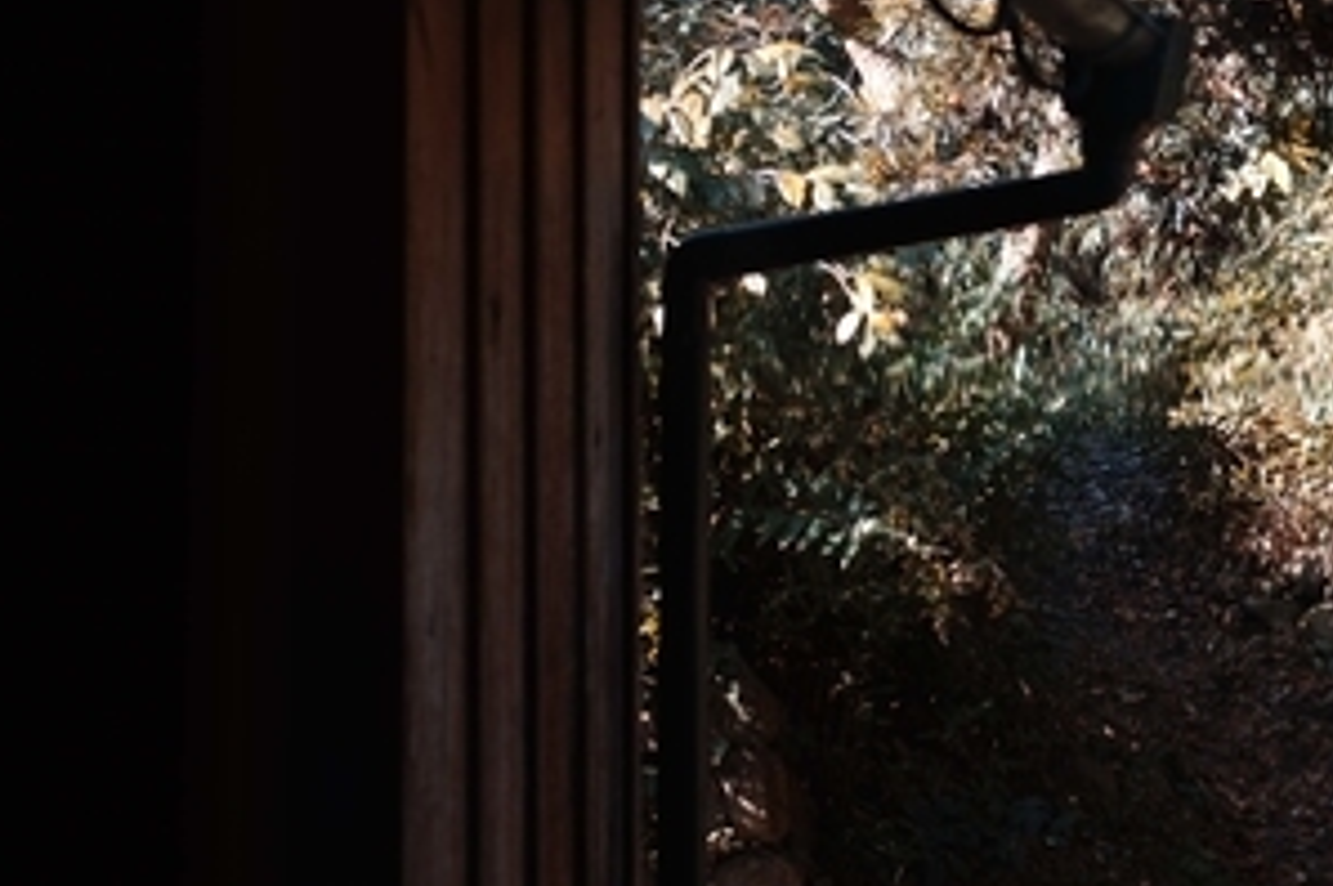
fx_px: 4475
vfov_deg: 11.3
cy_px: 356
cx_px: 1588
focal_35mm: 121
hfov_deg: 16.3
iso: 100
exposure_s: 1/320
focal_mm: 45
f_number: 2.8
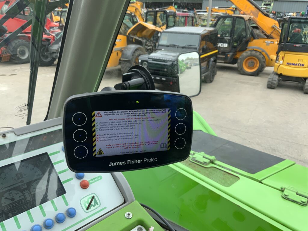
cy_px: 116
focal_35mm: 29
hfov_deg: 61.7
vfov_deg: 48.2
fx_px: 258
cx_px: 154
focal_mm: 3
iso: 16
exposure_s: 1/353
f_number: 1.8
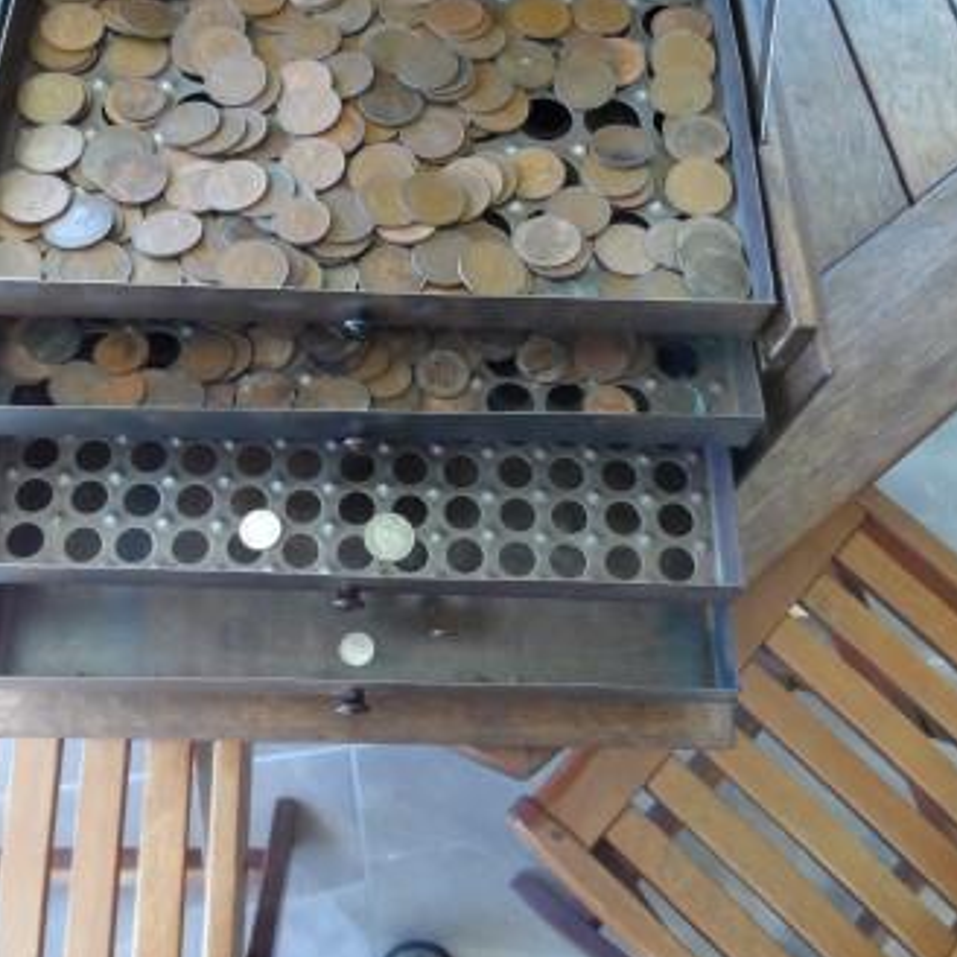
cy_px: 481
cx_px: 411
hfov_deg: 55.4
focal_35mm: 29
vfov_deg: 55.6
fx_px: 907
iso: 400
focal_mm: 4
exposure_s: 1/30
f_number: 3.2
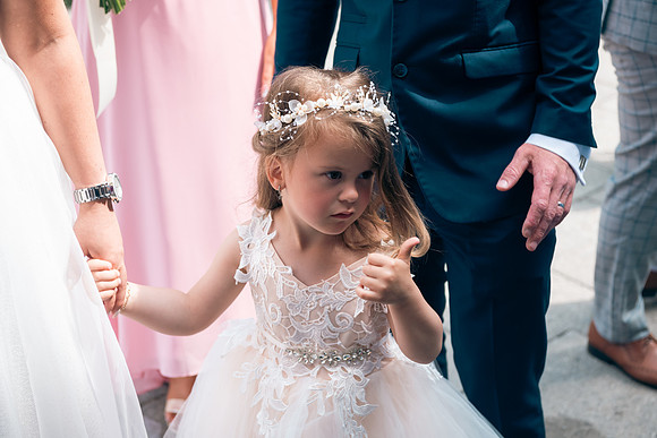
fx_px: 1132
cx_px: 328
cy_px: 219
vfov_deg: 21.9
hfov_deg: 32.4
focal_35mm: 62
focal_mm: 62
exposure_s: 1/200
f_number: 5
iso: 100
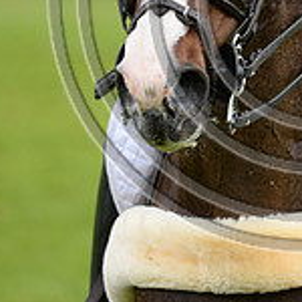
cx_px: 310
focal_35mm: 1310
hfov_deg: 1.3
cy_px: -46
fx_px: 12930
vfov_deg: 1.3
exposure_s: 1/1000
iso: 1000
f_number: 5.6
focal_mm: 400
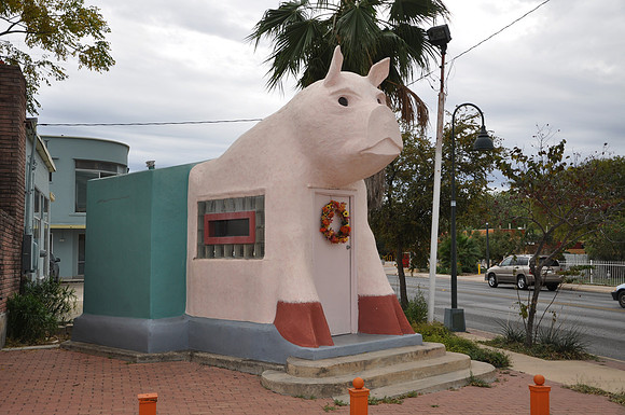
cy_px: 208
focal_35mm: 39
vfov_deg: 34.1
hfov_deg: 49.6
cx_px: 312
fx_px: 676
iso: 200
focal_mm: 26
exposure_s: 1/200
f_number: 6.3
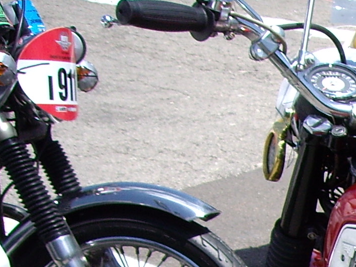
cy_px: 523
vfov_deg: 9.3
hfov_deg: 11.9
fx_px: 1543
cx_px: 681
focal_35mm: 150
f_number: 4.3
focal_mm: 6.2
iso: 64
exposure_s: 1/400
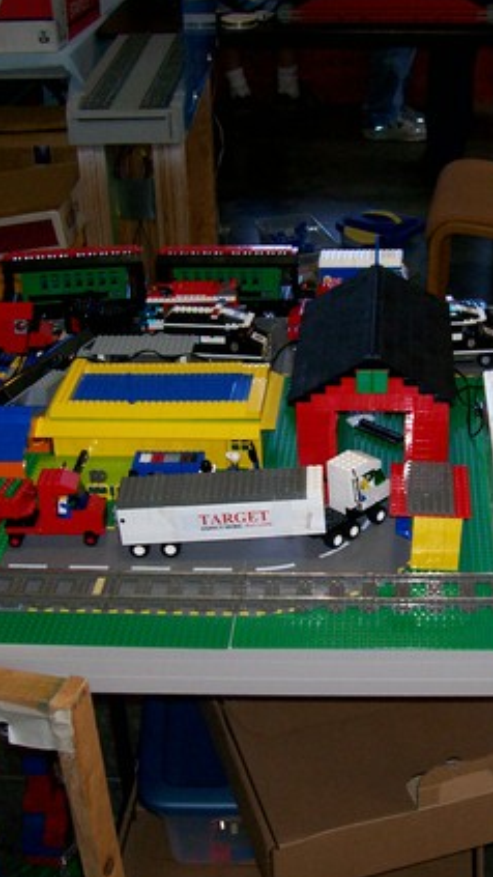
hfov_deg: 21.2
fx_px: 1301
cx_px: 387
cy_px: 477
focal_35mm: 56
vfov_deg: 37.2
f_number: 2.7
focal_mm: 5.6
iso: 140
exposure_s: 1/112
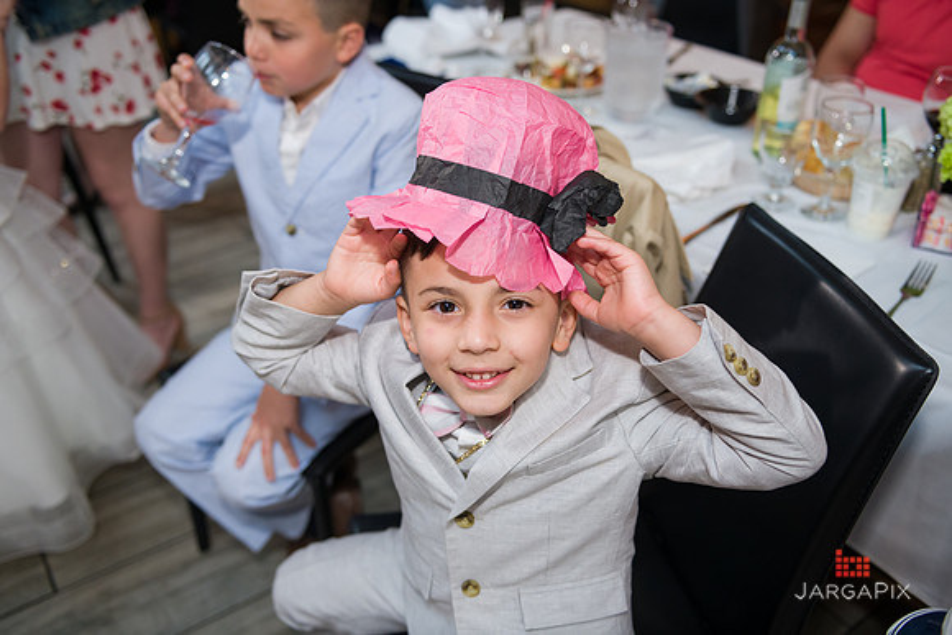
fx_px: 846
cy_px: 318
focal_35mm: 32
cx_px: 476
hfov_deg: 58.7
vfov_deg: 41.1
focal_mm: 32
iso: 1000
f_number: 3.2
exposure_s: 1/125
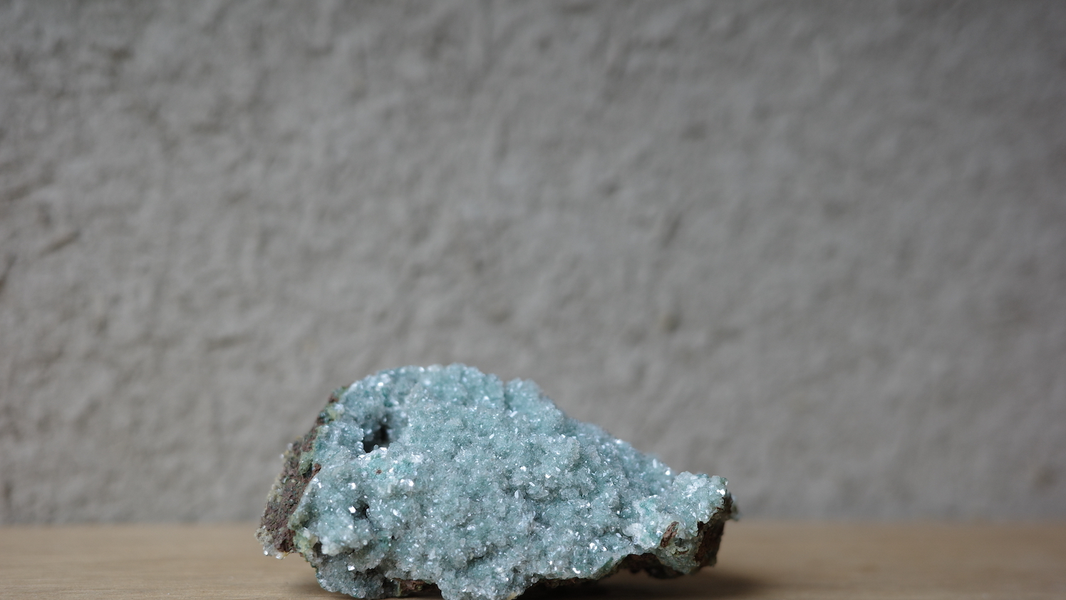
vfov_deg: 28.3
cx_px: 534
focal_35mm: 42
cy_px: 346
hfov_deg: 48.4
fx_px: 1187
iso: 200
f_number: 2.8
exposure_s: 1/100
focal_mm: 26
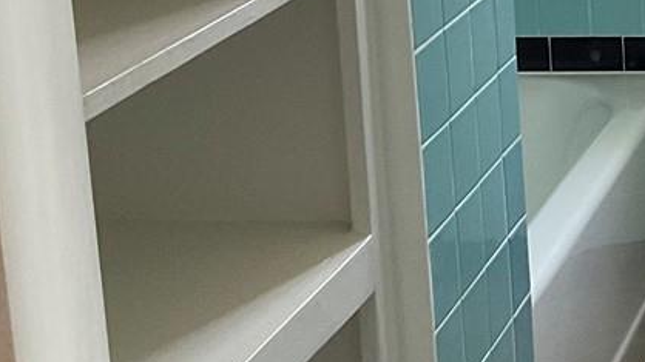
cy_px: 23
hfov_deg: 16.8
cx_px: 812
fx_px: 2069
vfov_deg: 10.0
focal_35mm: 121
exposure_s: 1/60
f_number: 1.8
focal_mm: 3
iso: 100
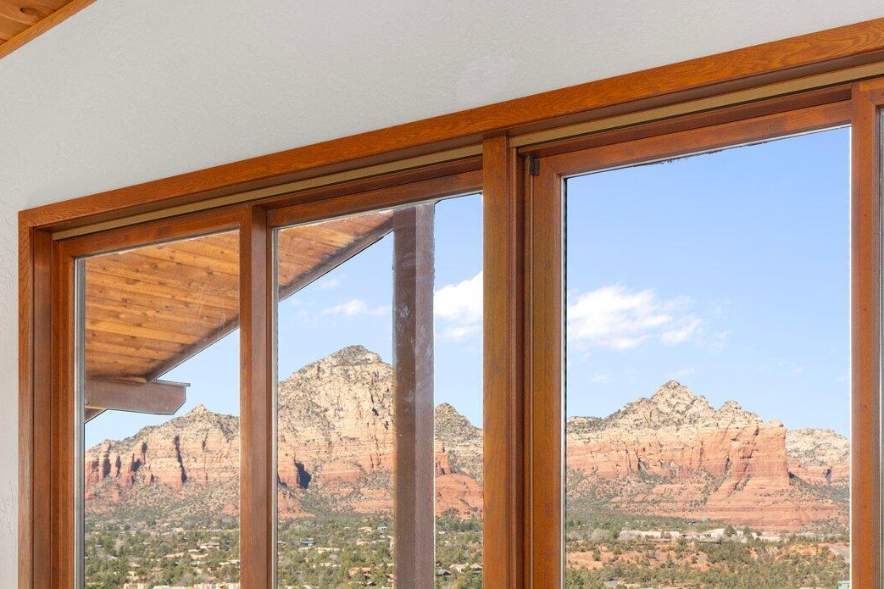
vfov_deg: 24.7
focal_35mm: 53
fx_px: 1301
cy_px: 539
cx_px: 553
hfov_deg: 37.3
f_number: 8
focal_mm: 27
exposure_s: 1/125
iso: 1000
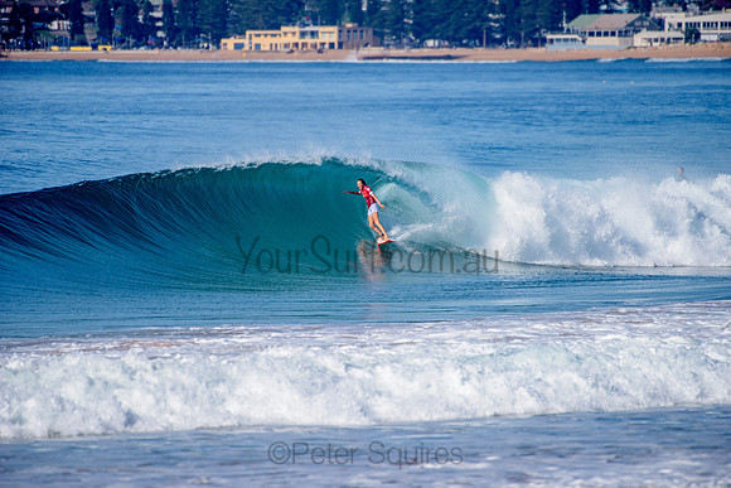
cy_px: 244
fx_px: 10155
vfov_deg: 2.8
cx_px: 366
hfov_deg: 4.1
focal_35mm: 500
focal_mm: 500
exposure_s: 1/1600
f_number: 5.6
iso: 140
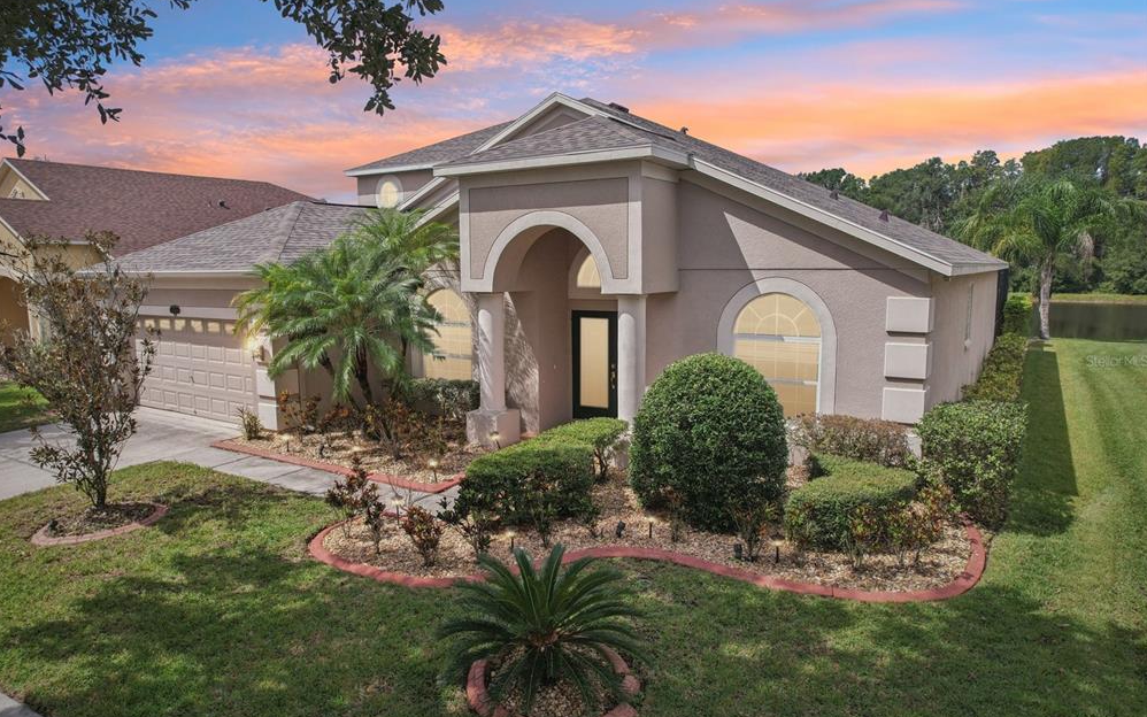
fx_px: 719
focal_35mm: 23
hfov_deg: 77.1
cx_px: 563
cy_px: 361
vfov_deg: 53.0
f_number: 2.8
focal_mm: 8.38
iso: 110
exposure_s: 1/1600
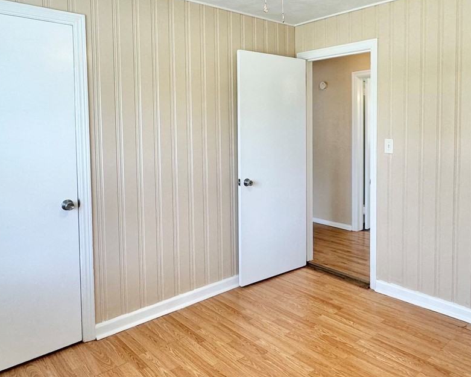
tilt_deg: -2.9
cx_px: 290
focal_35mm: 28
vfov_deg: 51.1
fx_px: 390
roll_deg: +0.2
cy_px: 144
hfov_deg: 61.5
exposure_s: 1/120
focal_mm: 2.22
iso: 100
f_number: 2.2
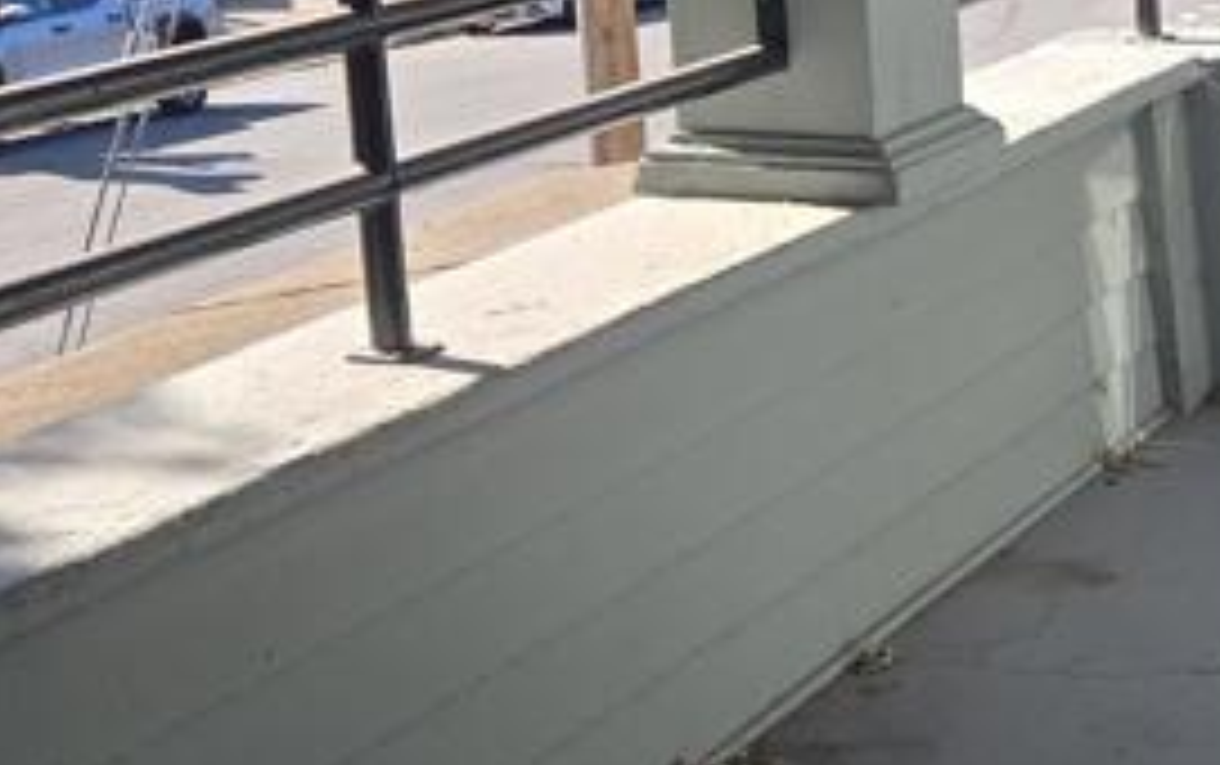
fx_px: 3062
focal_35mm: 92
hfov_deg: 21.1
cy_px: 351
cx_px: 1432
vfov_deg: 14.2
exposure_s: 1/521
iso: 25
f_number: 1.8
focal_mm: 5.4
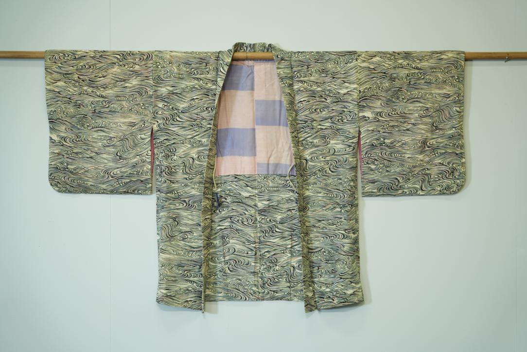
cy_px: 176
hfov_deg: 26.0
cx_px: 264
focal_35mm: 78
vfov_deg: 17.5
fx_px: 1142
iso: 640
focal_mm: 78
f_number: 4
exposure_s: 1/80
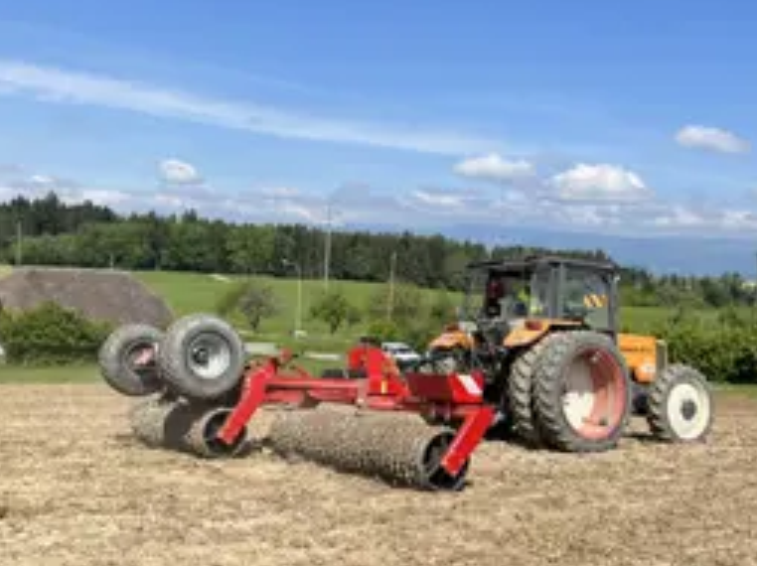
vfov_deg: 35.1
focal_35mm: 41
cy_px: 301
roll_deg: -2.8
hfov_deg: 45.7
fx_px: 896
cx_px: 322
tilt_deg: -4.6
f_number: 1.5
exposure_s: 1/4444
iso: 50
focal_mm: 5.7
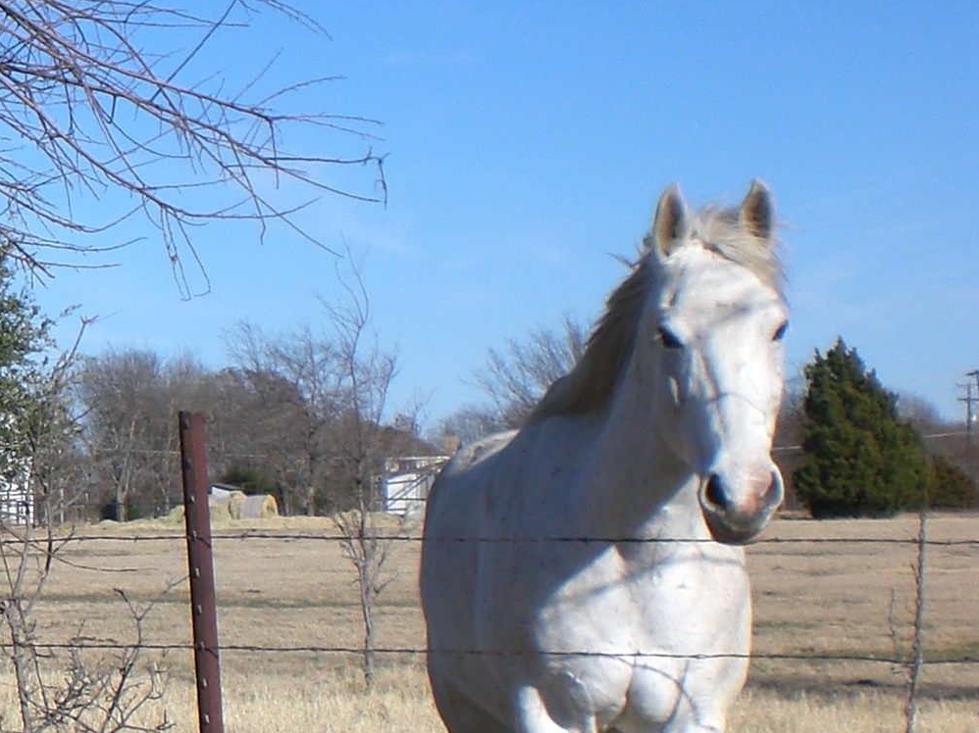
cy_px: 629
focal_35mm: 117
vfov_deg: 12.6
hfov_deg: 15.5
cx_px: -490
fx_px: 3308
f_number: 4.4
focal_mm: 6.3
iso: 50
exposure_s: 1/640
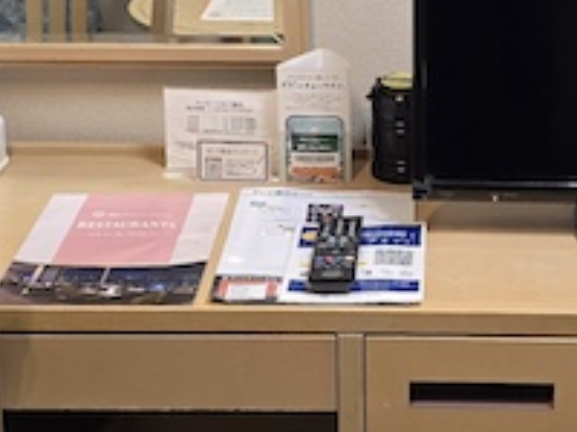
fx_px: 1534
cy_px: 112
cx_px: 395
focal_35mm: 92
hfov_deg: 21.2
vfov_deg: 16.0
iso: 400
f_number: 1.7
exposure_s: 1/120
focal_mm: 6.3
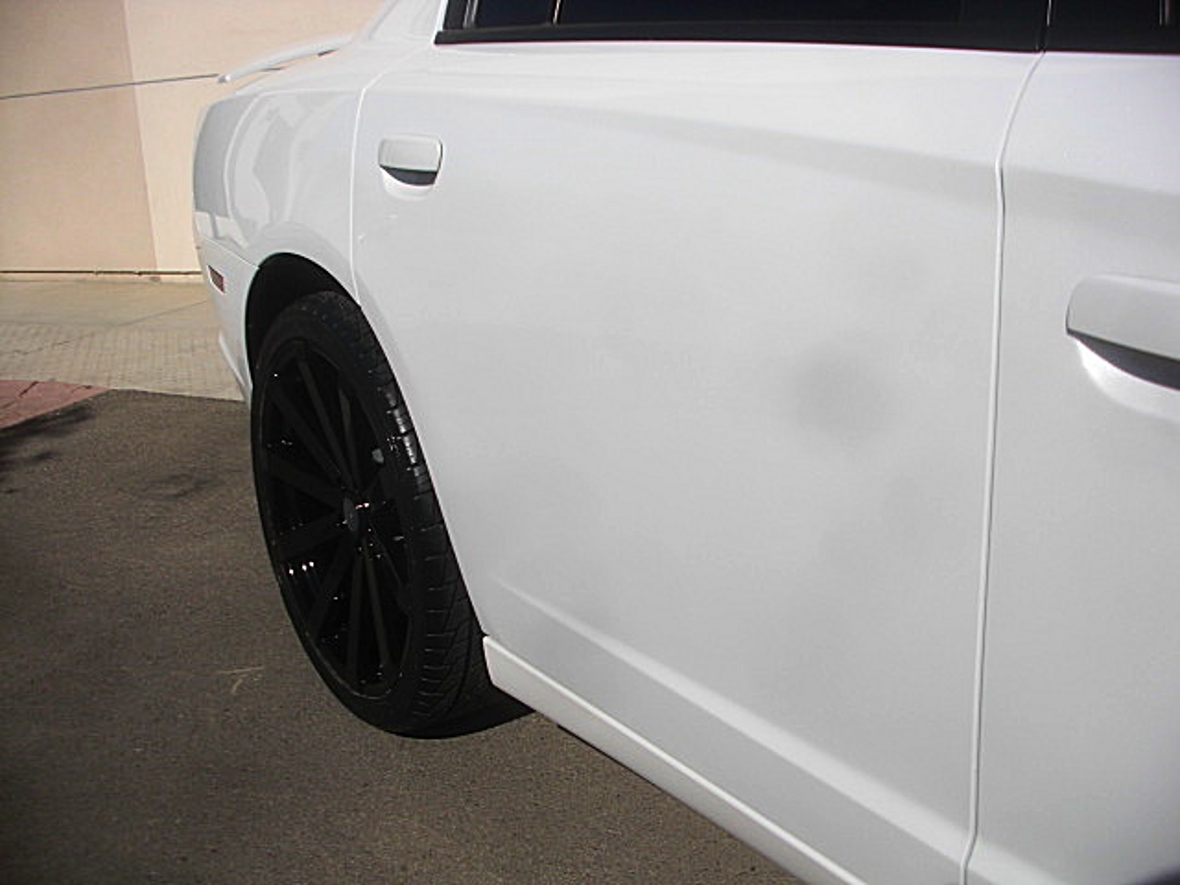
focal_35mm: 36
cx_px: 590
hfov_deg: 51.4
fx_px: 1227
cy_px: 442
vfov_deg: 39.7
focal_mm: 6.3
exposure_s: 1/320
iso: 50
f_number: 7.9
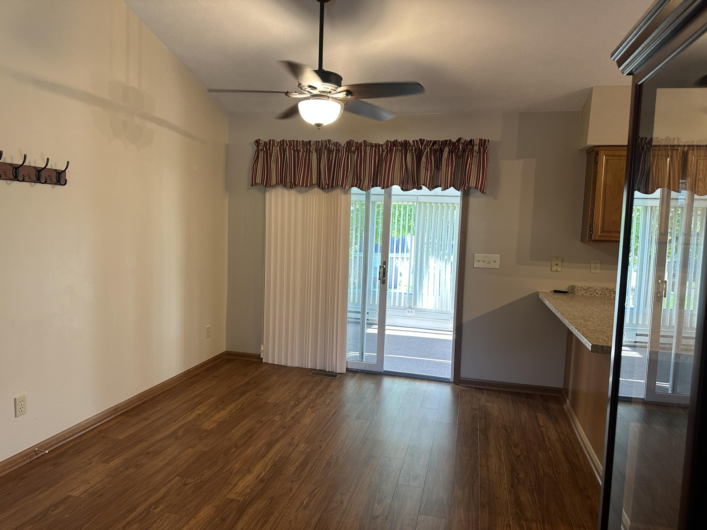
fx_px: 490
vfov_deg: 56.8
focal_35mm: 24
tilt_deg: -4.8
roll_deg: -2.2
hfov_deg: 71.6
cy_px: 265
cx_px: 354
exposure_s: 1/60
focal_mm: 6.86
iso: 160
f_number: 1.78
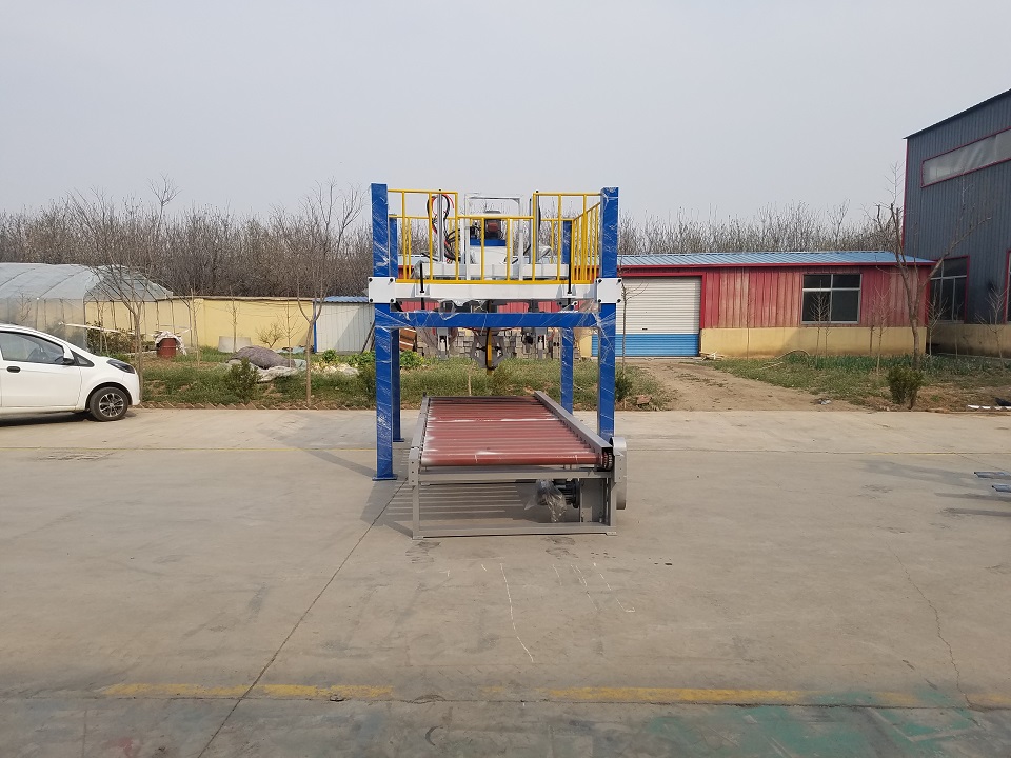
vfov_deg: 53.1
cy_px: 379
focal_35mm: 26
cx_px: 506
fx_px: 759
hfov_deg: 67.3
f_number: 1.7
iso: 50
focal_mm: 4.2
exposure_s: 1/2744
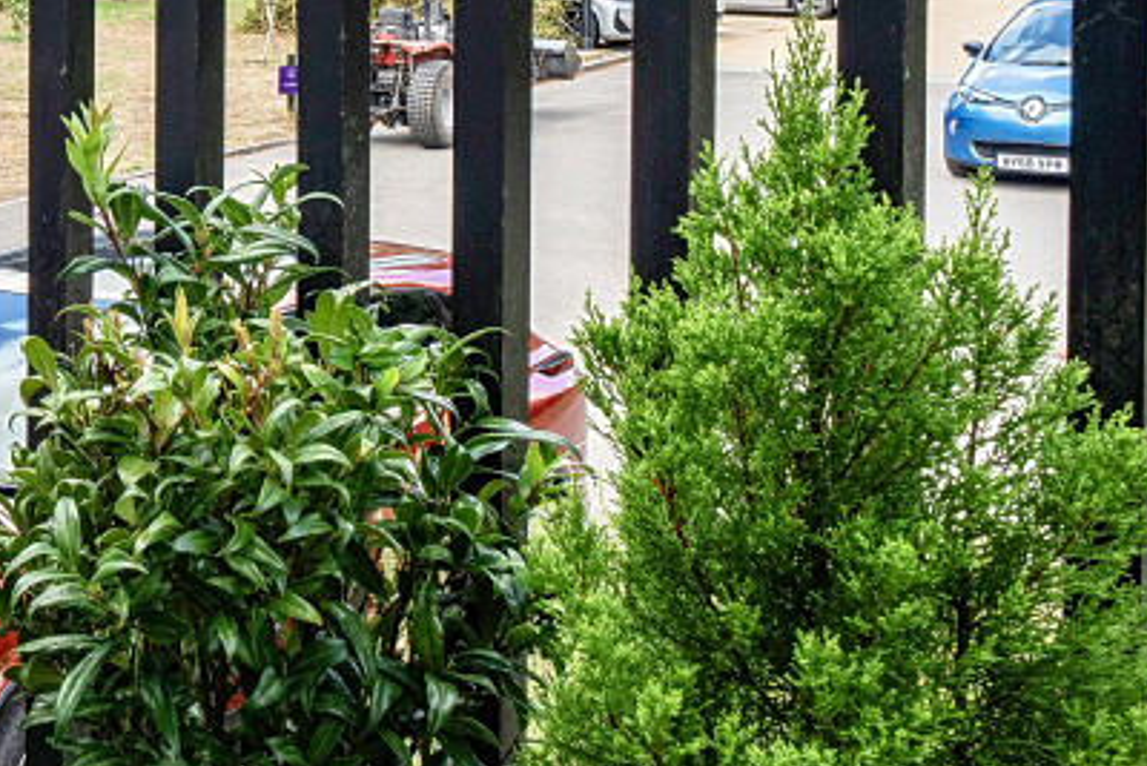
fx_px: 2040
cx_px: -241
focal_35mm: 64
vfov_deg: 20.3
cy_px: -79
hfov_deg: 27.5
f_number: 8
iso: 400
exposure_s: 1/160
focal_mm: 17
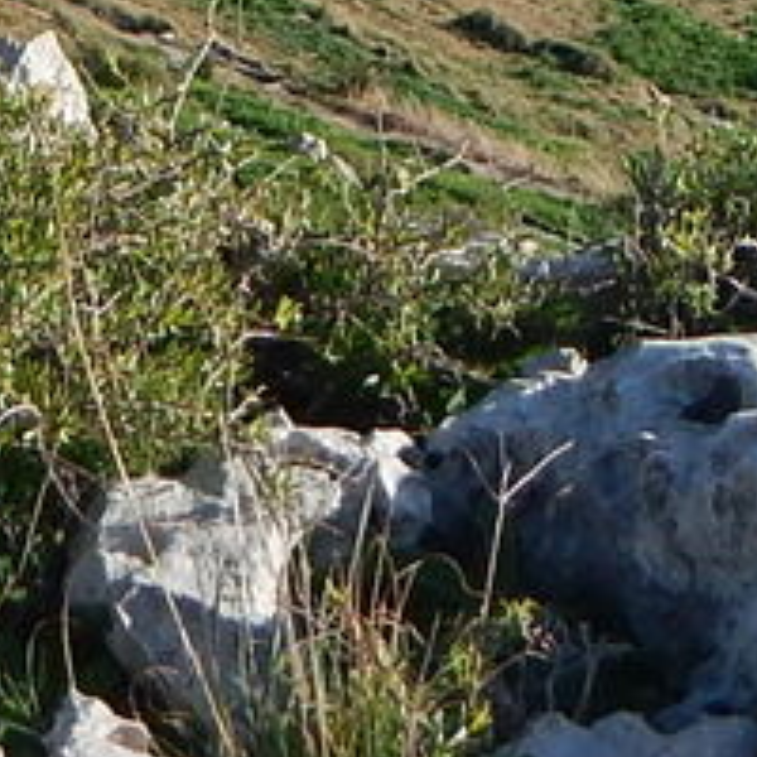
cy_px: -901
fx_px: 4627
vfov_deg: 8.7
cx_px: 314
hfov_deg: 9.4
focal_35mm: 187
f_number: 3.9
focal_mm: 5.9
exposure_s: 1/800
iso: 125
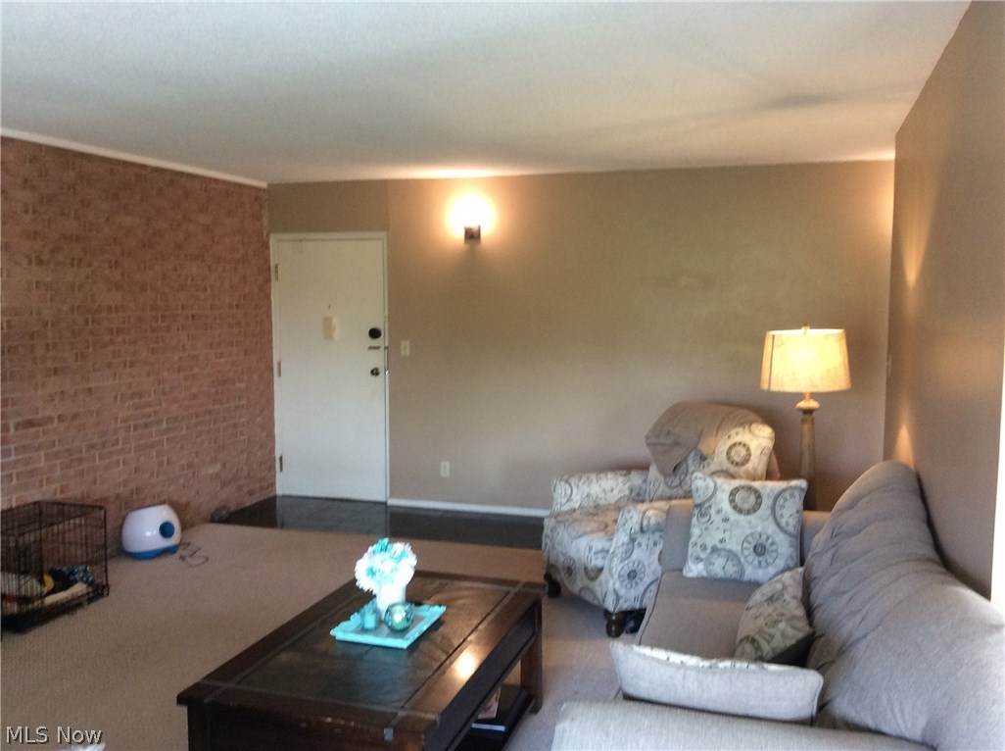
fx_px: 928
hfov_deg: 56.9
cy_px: 376
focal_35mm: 32
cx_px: 502
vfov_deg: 44.0
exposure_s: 1/24
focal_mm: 3.3
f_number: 2.4
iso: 125
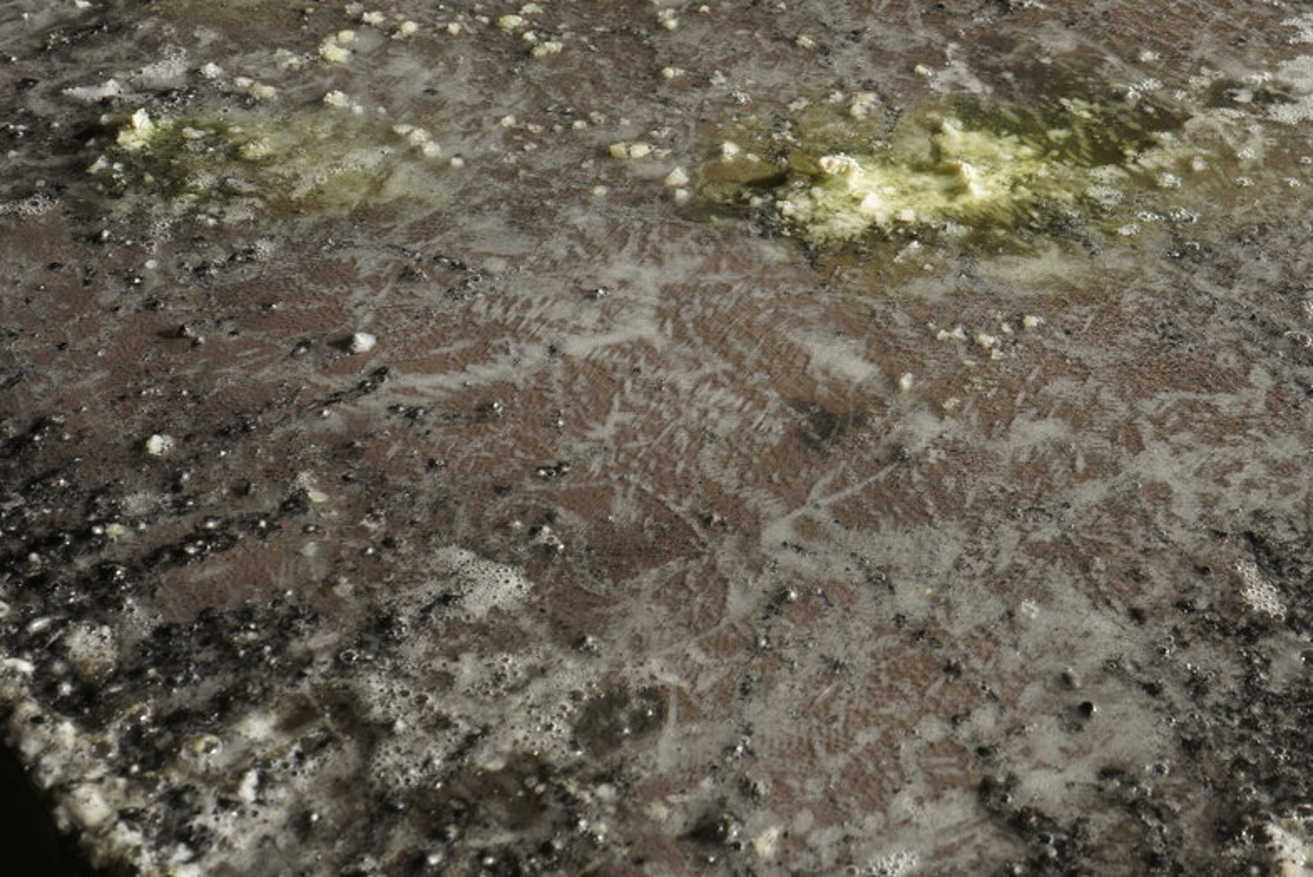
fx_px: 2007
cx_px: 820
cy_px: 350
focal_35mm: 55
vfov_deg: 24.6
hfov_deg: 36.0
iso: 200
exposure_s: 1/80
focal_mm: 36
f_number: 16
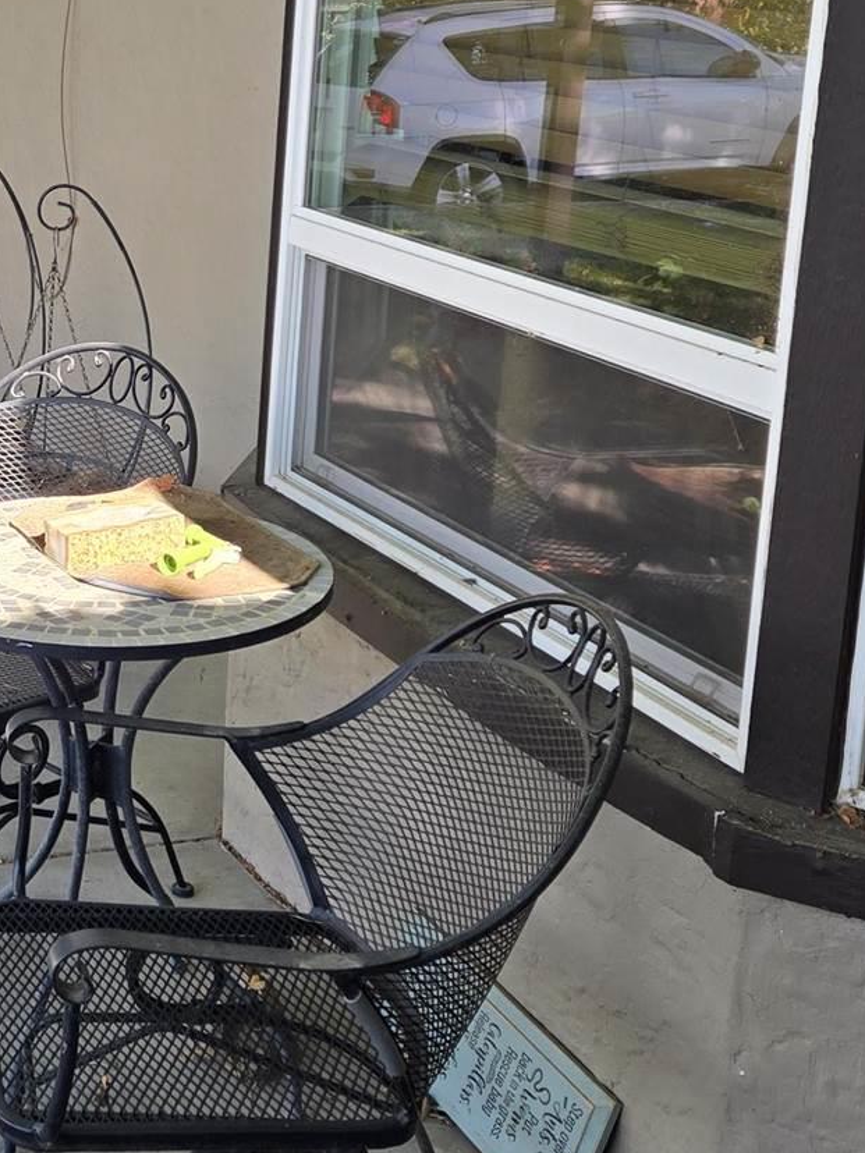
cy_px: 317
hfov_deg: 21.0
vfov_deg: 29.9
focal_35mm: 64
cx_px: -231
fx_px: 2132
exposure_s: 1/300
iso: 25
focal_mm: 5.4
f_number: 1.8
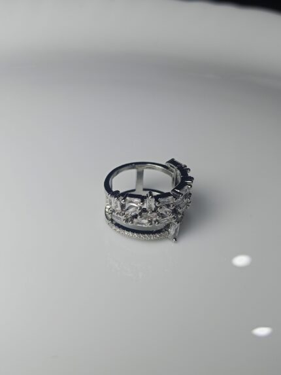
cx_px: 140
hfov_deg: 43.0
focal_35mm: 33
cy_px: 188
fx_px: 357
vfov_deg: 55.3
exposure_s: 1/124
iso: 50
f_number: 1.8
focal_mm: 3.98
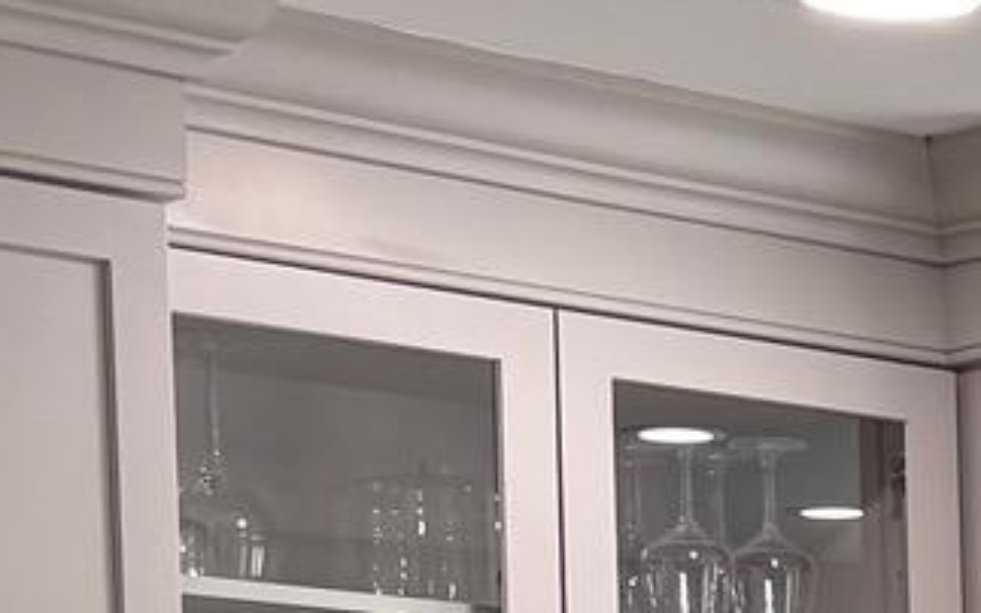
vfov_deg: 7.1
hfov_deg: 11.0
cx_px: 1929
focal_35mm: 175
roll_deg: +0.3
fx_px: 4680
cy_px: 1396
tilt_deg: -1.9
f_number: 1.6
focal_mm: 5.96
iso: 50
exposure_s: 1/120
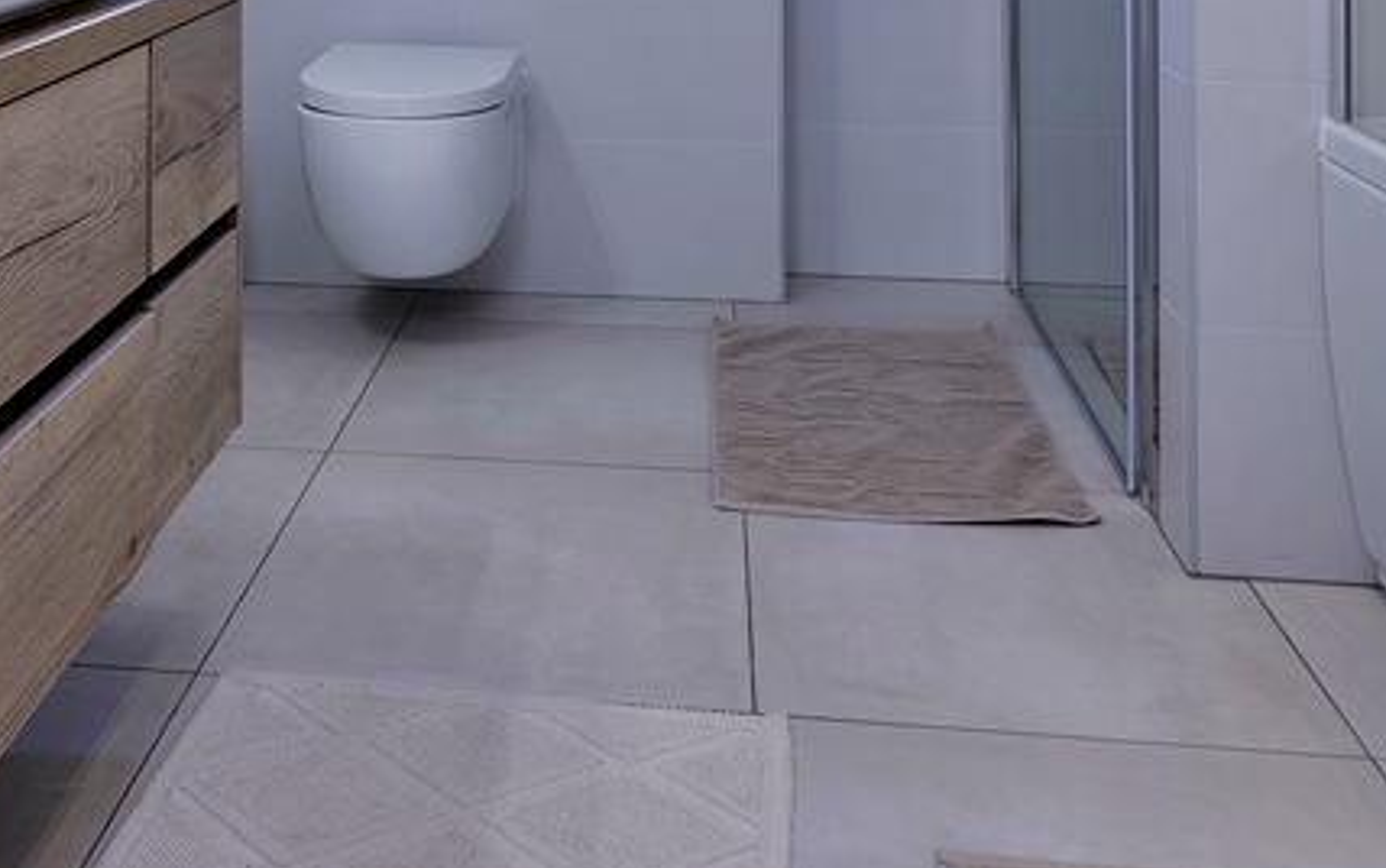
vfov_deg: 27.4
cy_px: -223
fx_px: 1512
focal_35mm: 40
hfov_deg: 48.7
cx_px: 505
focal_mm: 14
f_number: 8
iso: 400
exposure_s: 1/8
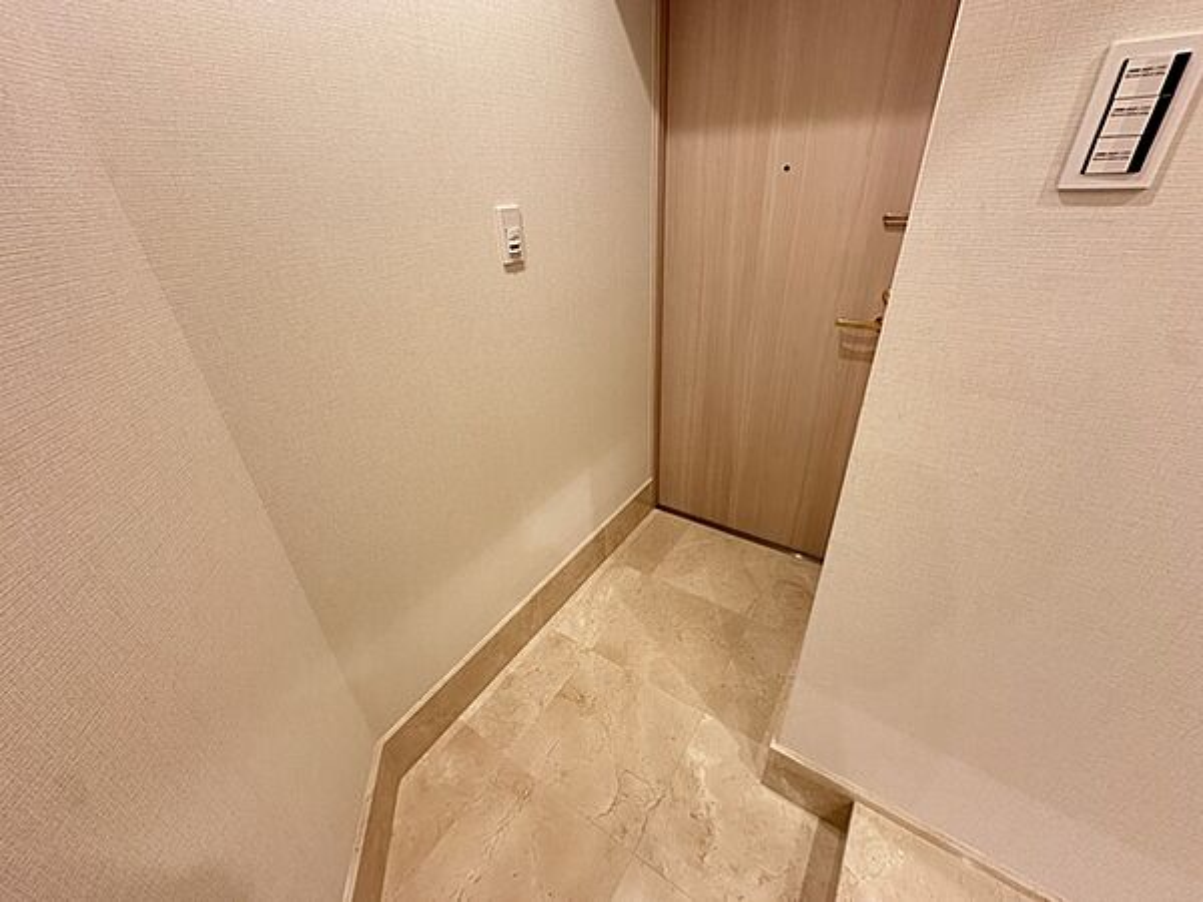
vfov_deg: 85.7
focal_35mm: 14
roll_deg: +2.7
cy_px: 451
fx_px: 487
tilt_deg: -29.7
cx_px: 602
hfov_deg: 102.1
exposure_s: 1/50
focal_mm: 2.22
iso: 250
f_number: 2.2
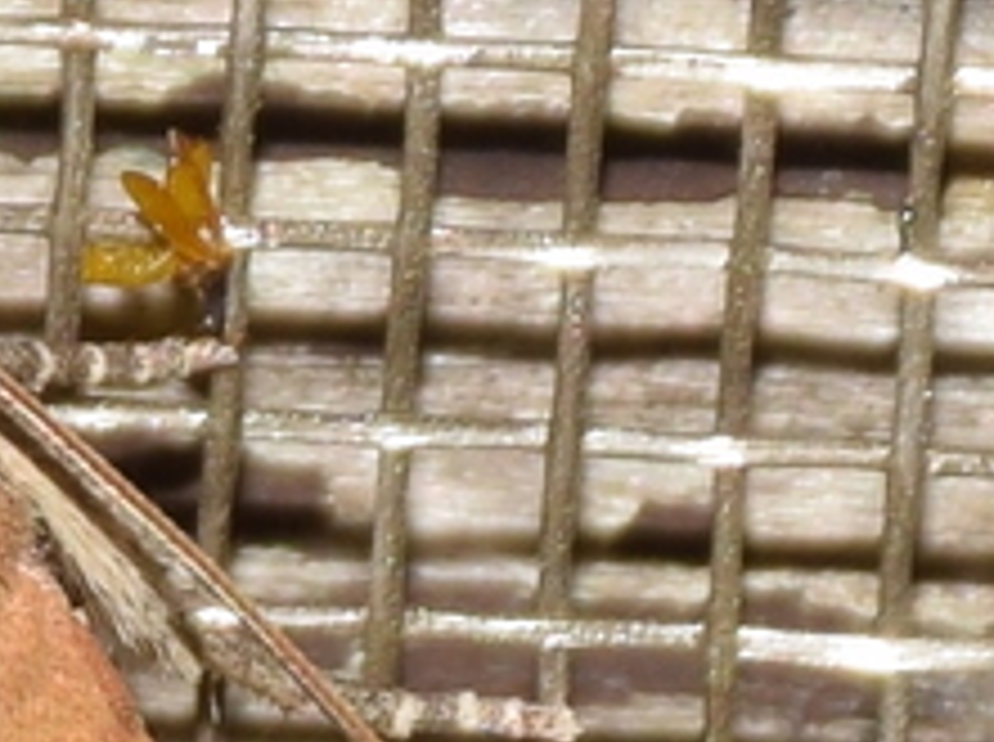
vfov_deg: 1.7
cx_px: -562
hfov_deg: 2.3
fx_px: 25199
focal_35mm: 879
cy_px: 1295
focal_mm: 140
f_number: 13
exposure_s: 1/160
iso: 100
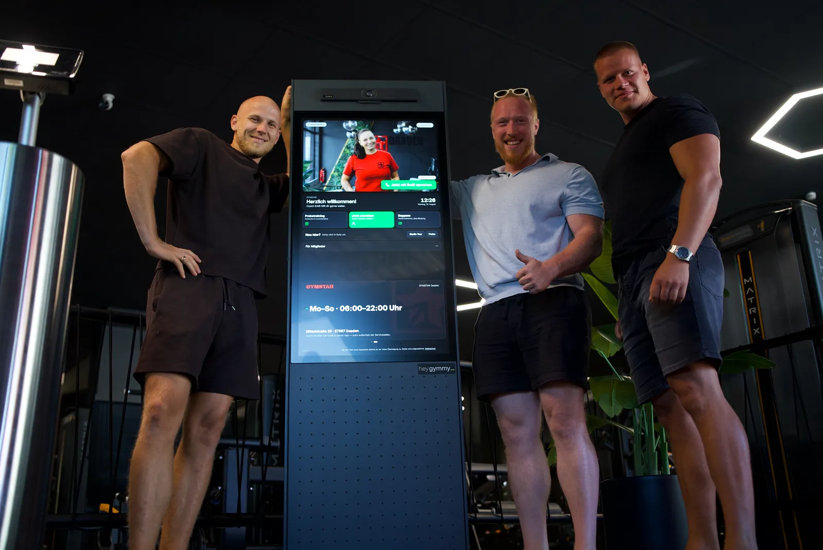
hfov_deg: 54.4
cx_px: 412
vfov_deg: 37.9
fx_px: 801
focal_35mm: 35
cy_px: 275
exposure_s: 1/250
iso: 1600
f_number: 2
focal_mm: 35
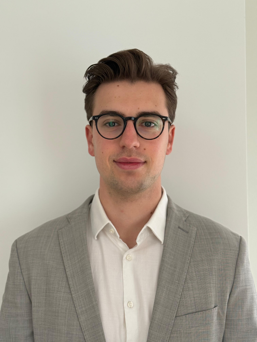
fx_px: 475
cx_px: 128
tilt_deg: +1.7
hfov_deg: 30.3
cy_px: 171
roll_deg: +0.7
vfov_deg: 39.7
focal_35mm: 48
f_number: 1.78
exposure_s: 1/97
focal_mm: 6.76
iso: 100
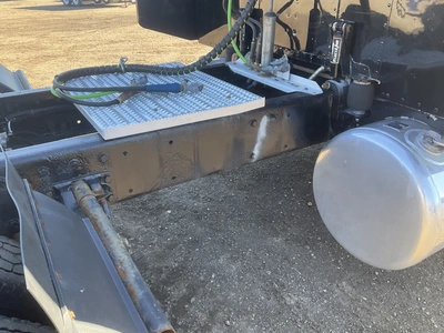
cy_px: 166
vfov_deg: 48.2
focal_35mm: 29
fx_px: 372
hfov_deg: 61.7
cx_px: 222
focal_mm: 3
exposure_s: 1/166
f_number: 1.8
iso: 32
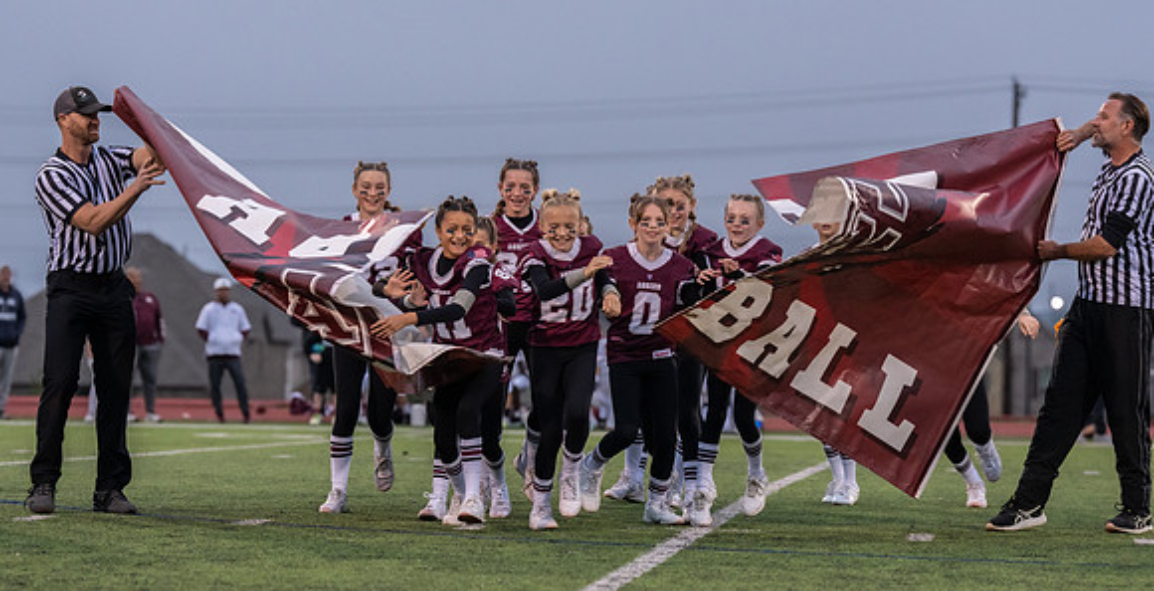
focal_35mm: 154
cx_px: 563
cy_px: 303
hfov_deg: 14.3
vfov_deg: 7.3
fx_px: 4607
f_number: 3.5
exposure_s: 1/1250
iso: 3200
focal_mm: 128
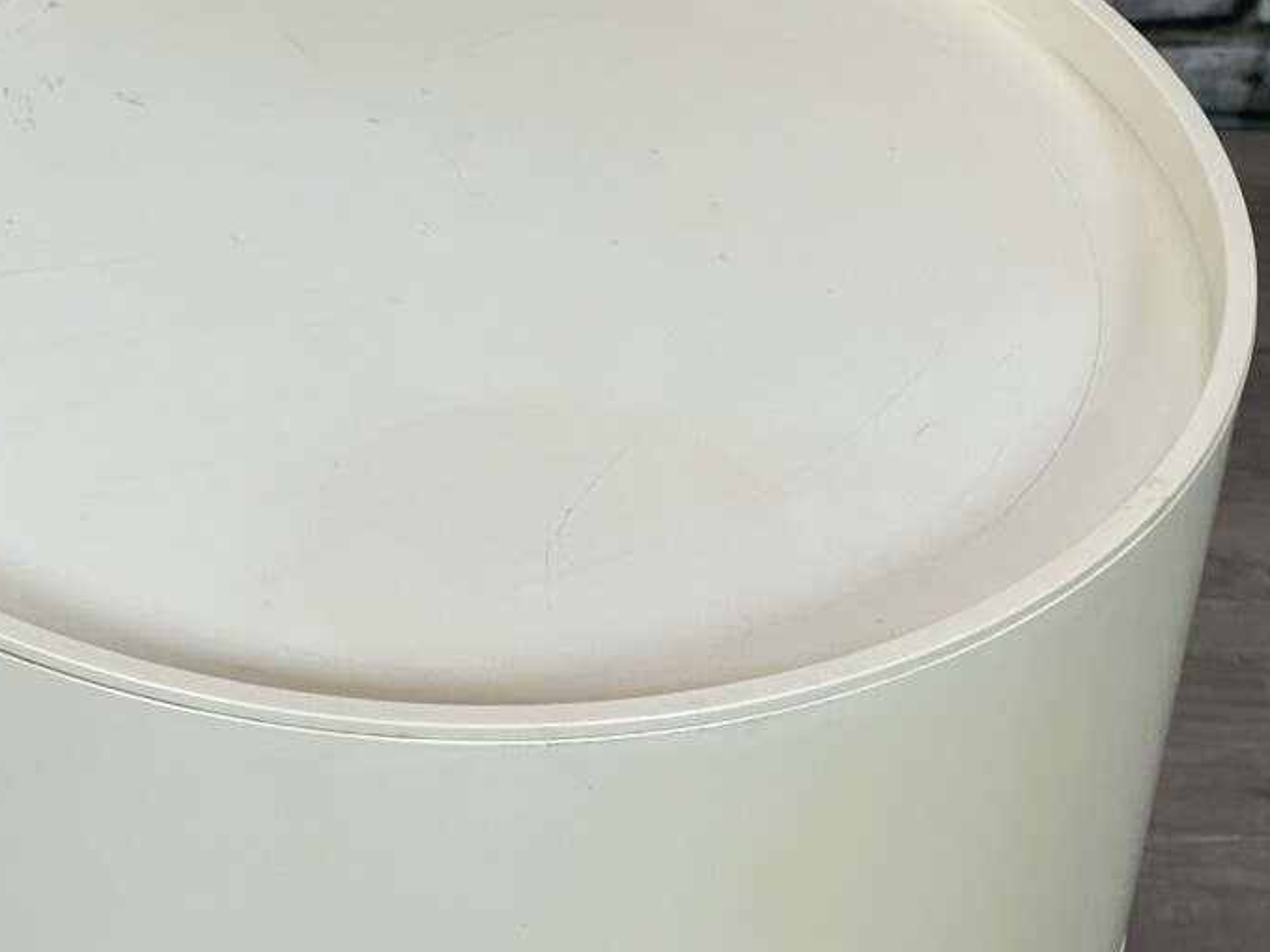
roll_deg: -3.9
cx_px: 439
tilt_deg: -37.4
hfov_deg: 17.4
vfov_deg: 13.1
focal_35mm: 113
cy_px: 360
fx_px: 4146
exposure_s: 1/100
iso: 80
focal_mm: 7.5
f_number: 2.2
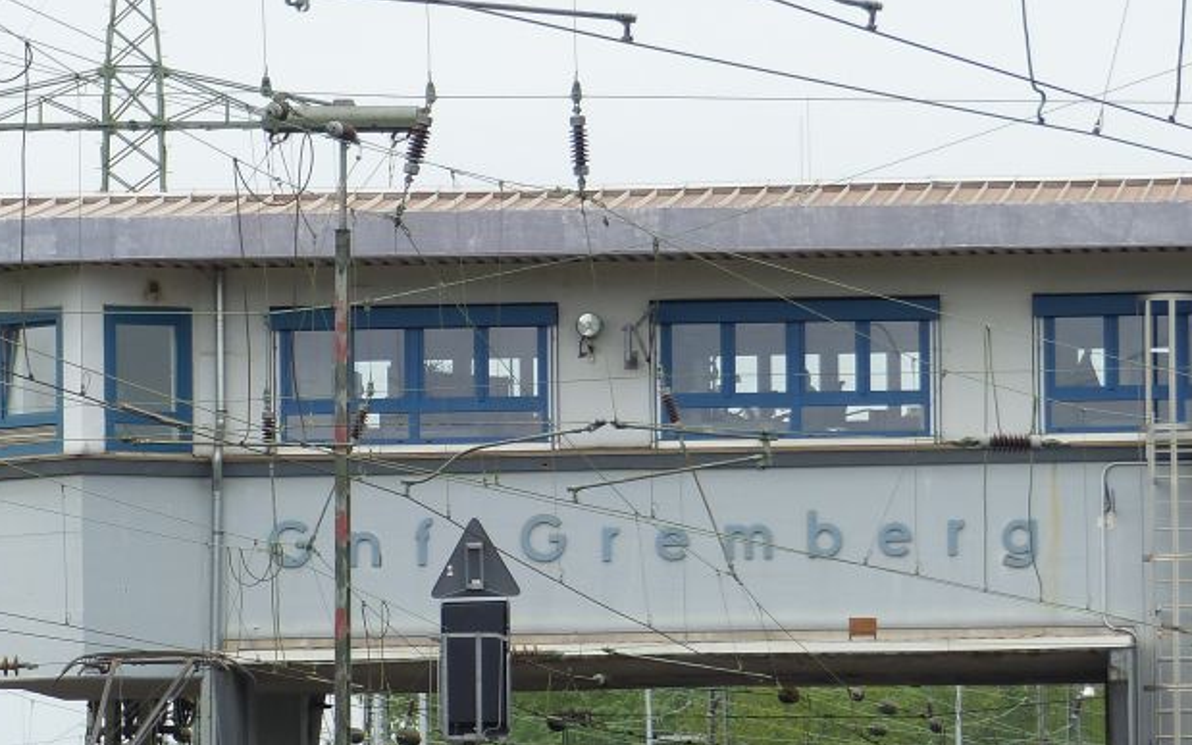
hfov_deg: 5.2
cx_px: 485
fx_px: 13223
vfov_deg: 3.2
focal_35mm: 407
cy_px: 643
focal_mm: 35.6
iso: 100
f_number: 2.8
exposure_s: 1/500
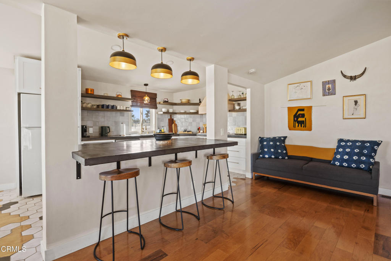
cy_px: 130
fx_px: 190
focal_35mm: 18
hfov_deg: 91.6
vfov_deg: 68.9
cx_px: 196
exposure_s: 1/6
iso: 400
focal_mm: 17.5
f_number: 8
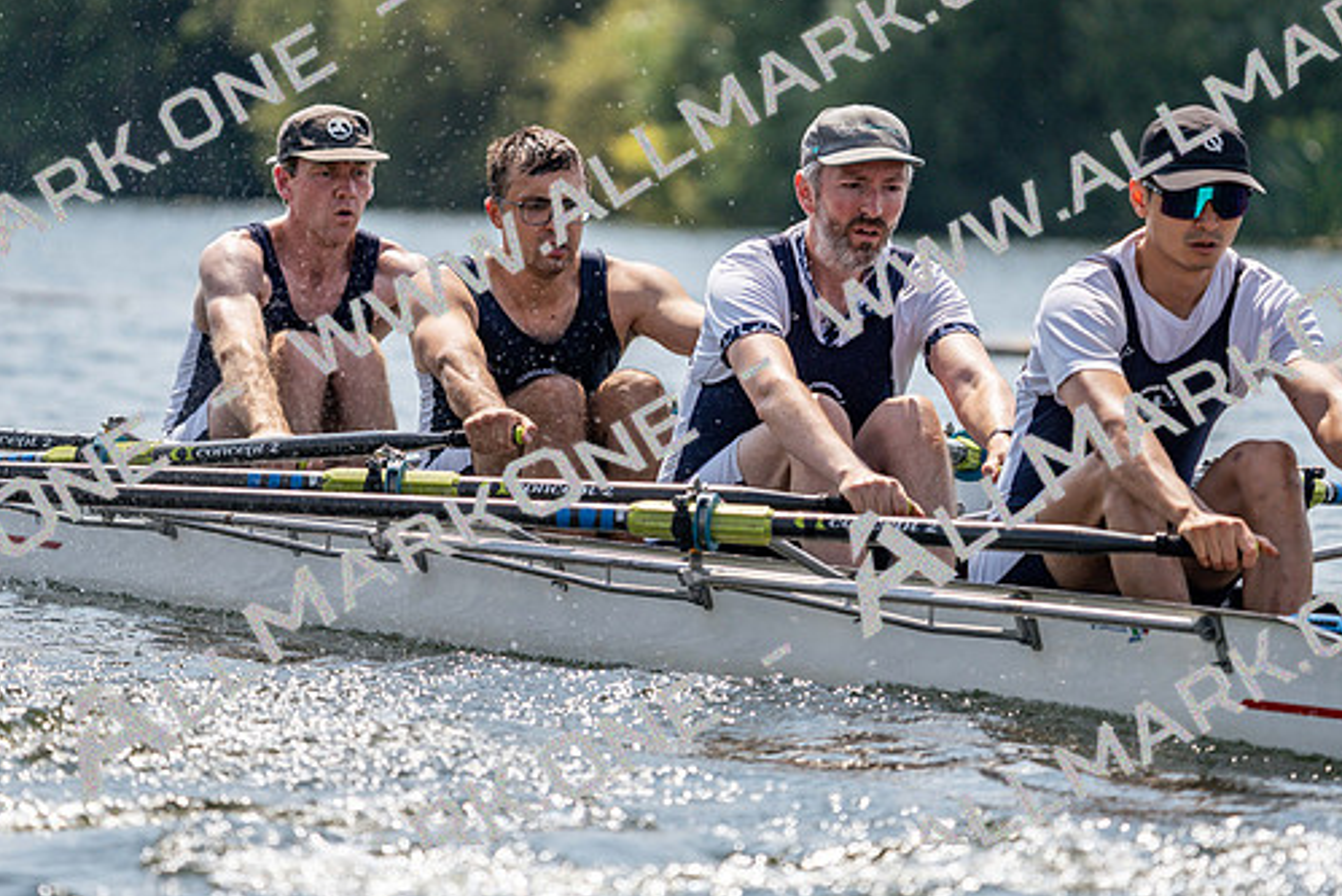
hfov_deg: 5.9
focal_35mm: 349
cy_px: 383
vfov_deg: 3.9
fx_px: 13013
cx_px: 619
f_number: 6.3
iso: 200
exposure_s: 1/1600
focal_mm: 300
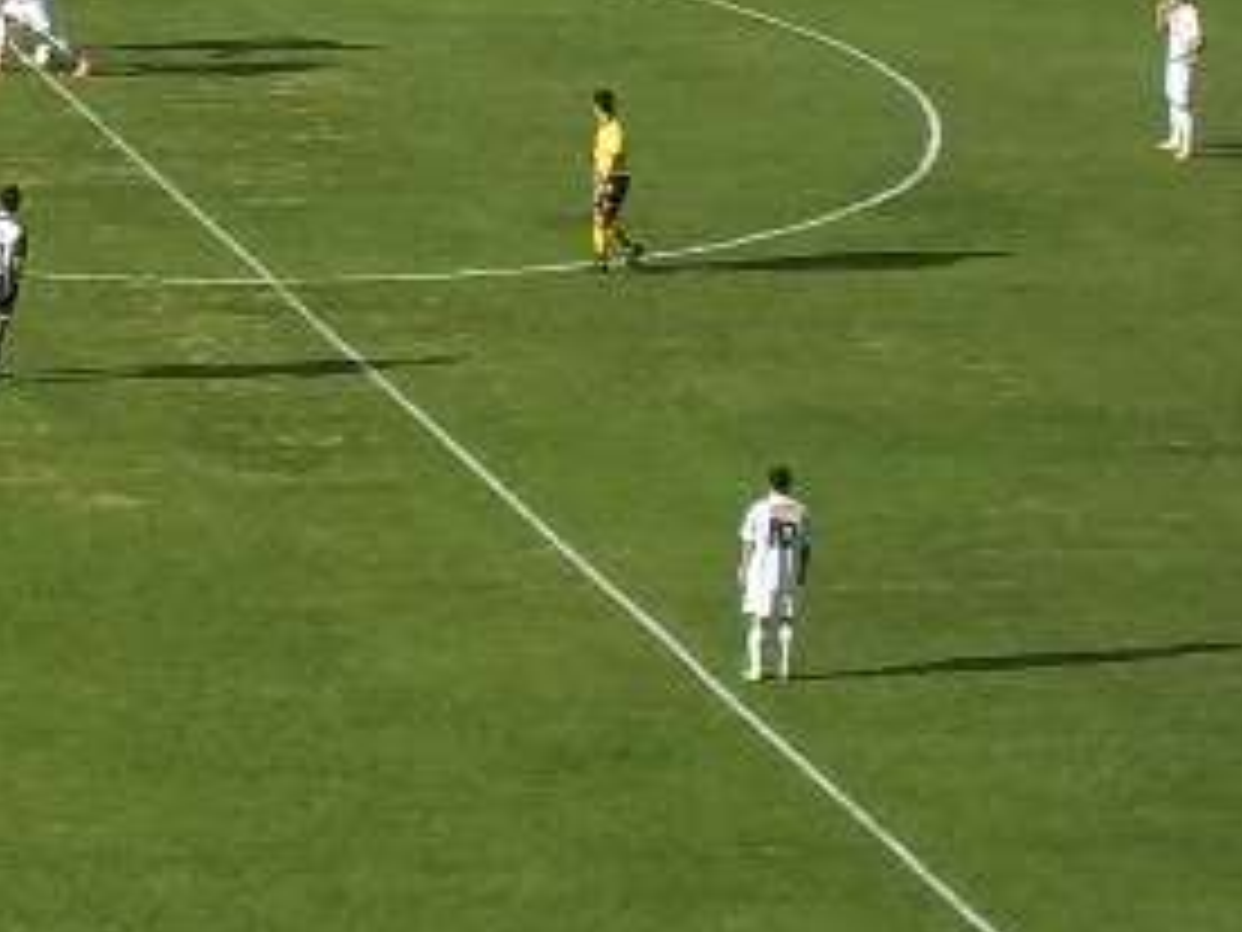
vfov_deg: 6.0
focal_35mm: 249
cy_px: 99
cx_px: -162
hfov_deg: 7.9
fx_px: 8934
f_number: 5
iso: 80
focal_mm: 15.4
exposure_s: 1/400
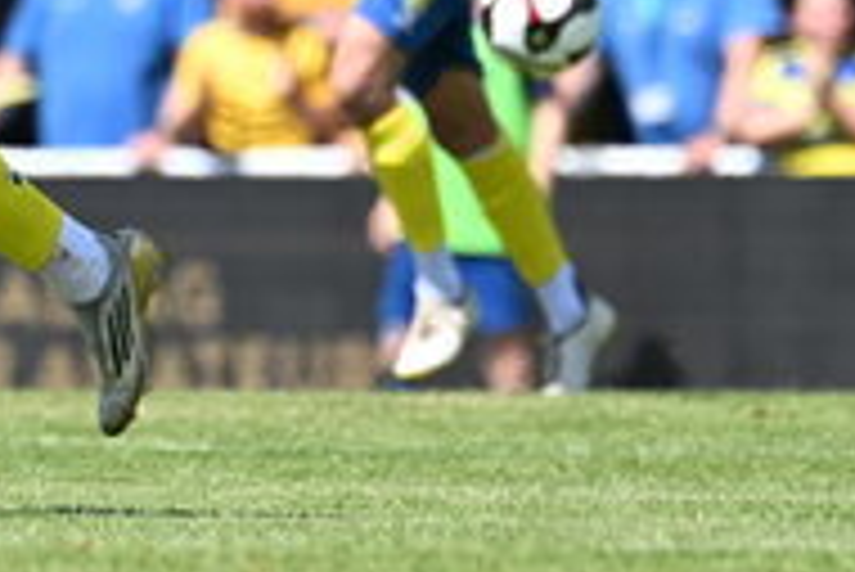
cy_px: -457
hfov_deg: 1.1
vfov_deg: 0.7
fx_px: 44944
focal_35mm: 1891
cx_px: -207
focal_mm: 300
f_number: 3.5
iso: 160
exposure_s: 1/1600
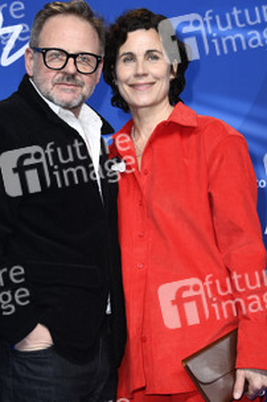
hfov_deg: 11.3
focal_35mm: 121
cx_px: 106
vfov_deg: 16.9
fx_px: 1349
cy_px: 231
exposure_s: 1/250
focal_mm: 92
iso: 1250
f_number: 5.6
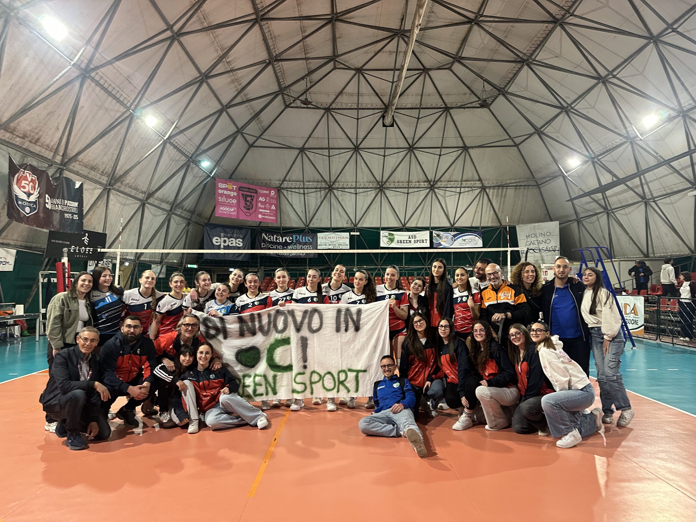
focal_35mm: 24
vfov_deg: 56.8
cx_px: 348
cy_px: 261
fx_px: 483
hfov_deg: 71.6
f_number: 1.78
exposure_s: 1/50
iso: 320
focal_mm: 6.86
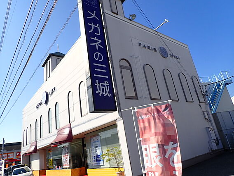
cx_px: 117
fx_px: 169
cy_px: 88
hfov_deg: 69.4
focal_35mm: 25
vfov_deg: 54.9
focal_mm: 4.5
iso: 100
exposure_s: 1/200
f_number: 8
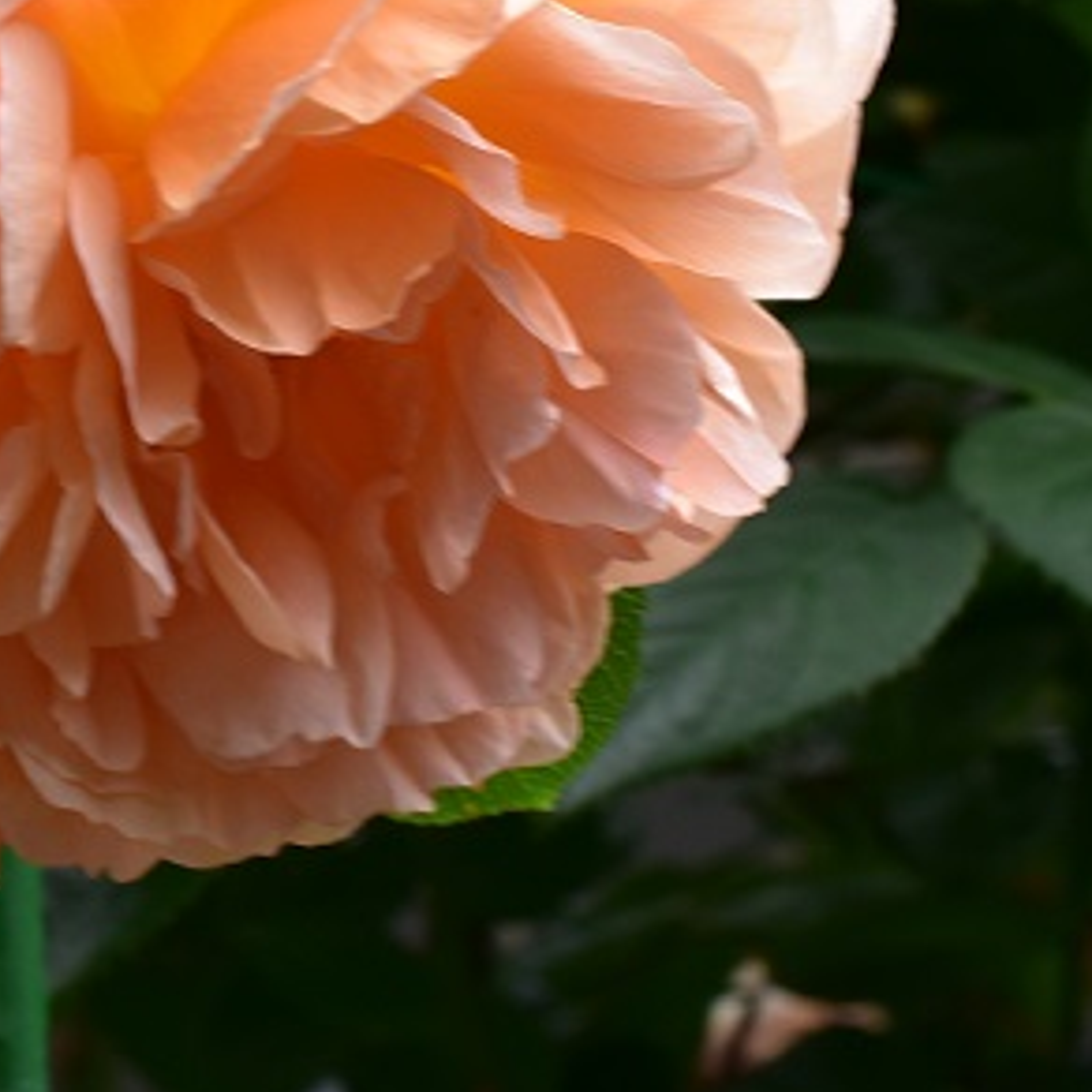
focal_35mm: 165
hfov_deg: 10.4
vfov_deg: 10.5
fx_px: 5889
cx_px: -237
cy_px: 138
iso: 250
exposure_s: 1/20
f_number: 13
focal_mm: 40
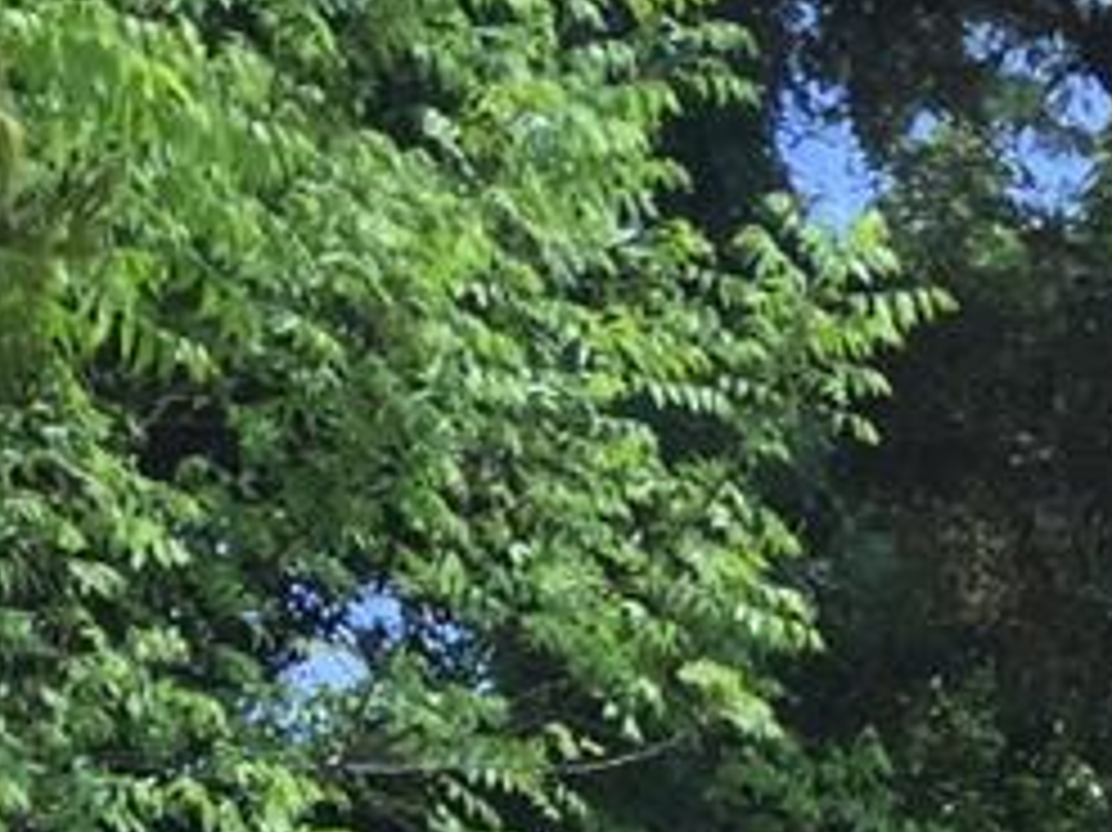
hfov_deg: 10.5
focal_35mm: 176
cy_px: 2433
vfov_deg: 7.5
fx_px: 5651
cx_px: 2107
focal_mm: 4.15
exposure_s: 1/760
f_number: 2.2
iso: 32
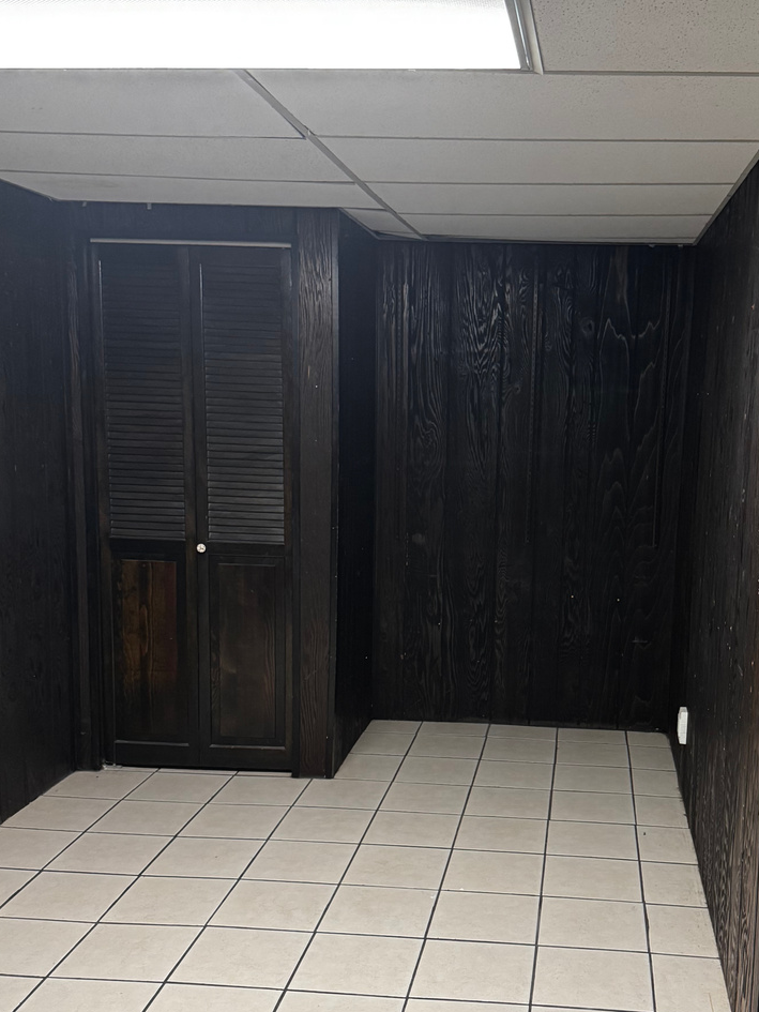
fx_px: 1140
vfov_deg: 47.7
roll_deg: -0.9
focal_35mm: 39
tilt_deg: -9.4
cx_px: 515
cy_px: 572
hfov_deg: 36.4
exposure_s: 1/60
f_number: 1.78
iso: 400
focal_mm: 6.76
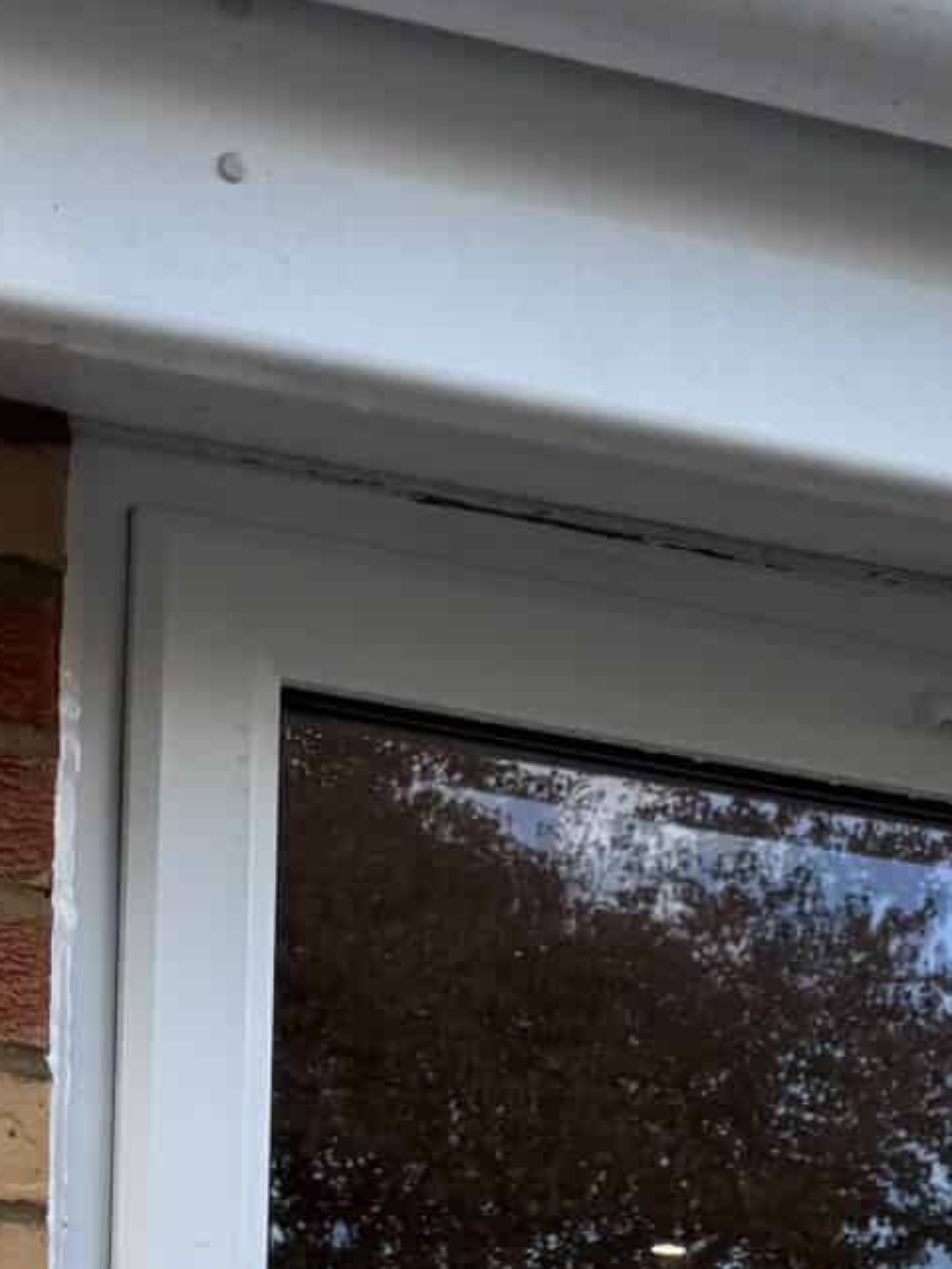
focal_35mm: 96
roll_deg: -0.9
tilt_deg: +0.5
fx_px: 3520
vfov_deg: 18.2
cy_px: 1898
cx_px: 1067
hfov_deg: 15.0
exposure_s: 1/577
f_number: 1.78
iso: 80
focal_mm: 6.76
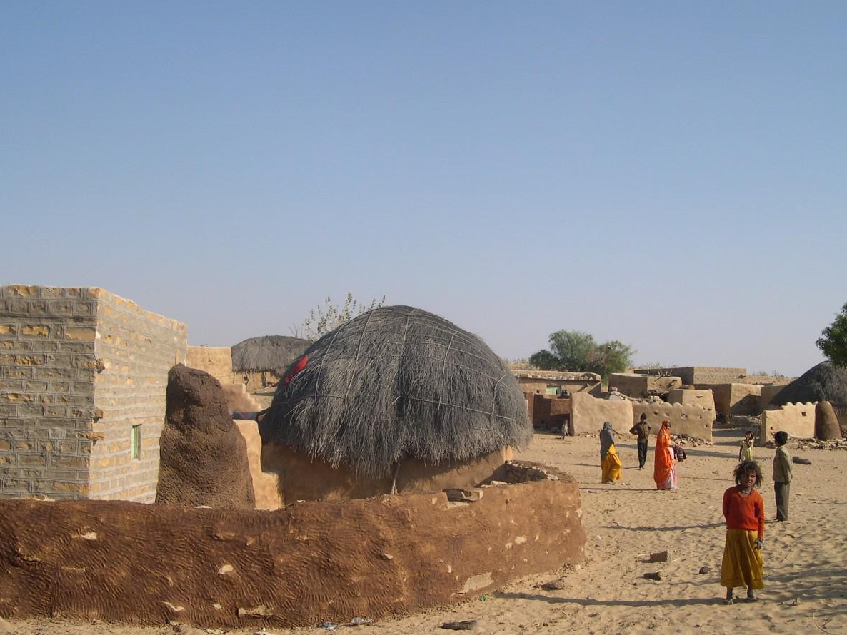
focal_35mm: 41
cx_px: 425
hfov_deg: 45.8
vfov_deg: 35.1
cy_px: 316
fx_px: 1003
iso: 100
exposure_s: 1/230
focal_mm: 8
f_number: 7.6
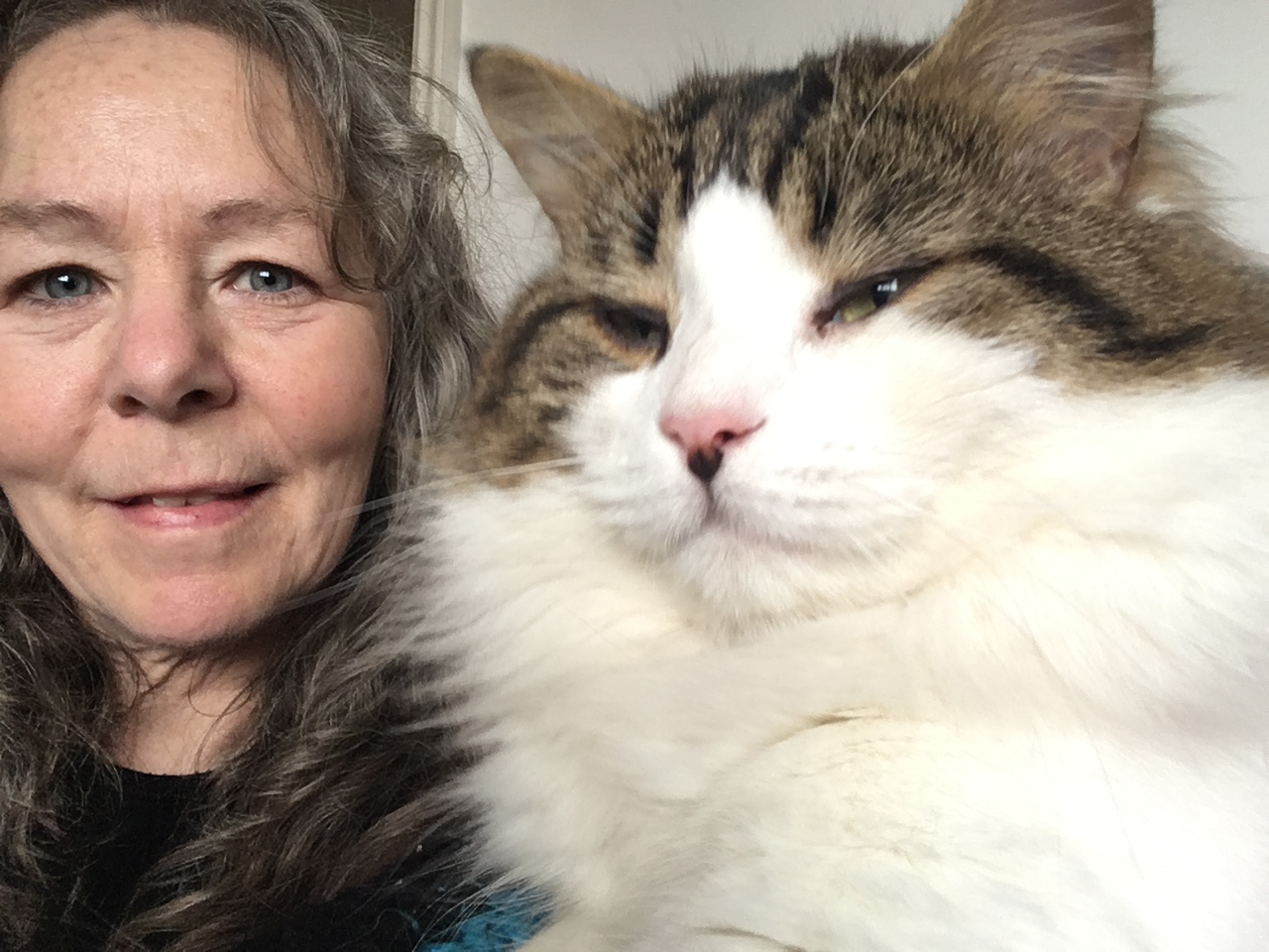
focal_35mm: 31
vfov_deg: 45.4
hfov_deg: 58.4
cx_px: 634
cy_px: 476
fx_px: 1136
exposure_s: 1/33
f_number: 2.4
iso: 80
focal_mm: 2.15
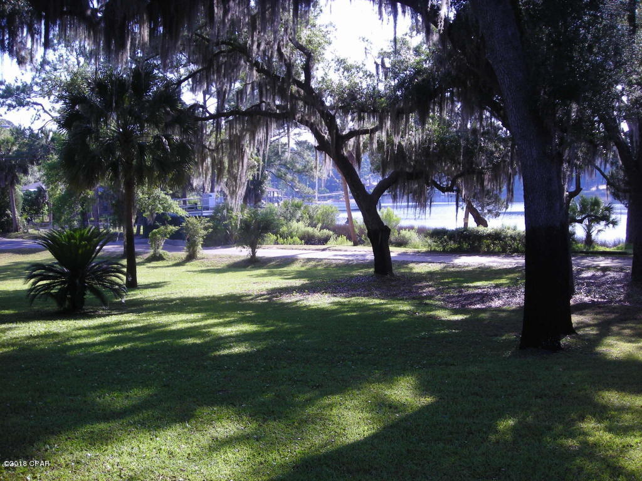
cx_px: 321
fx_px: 705
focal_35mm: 38
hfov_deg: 49.0
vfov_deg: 37.7
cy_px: 240
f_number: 3.2
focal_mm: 6.3
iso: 50
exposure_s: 1/182
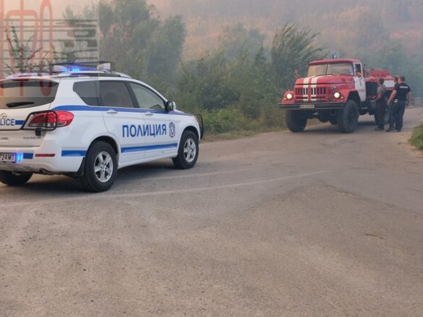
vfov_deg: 33.6
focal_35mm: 43
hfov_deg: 43.8
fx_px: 526
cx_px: 206
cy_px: 153
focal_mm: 25.6
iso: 400
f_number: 4.5
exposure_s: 1/150
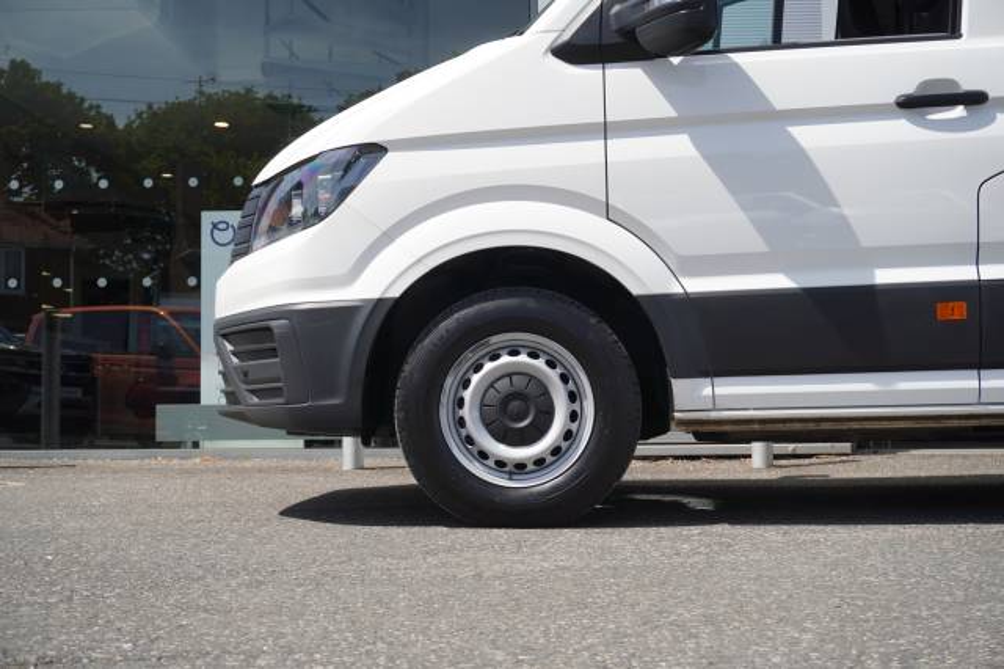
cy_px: 334
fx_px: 1338
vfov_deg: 28.0
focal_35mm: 48
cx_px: 502
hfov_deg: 41.1
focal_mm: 32
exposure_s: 1/200
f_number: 5.6
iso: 100
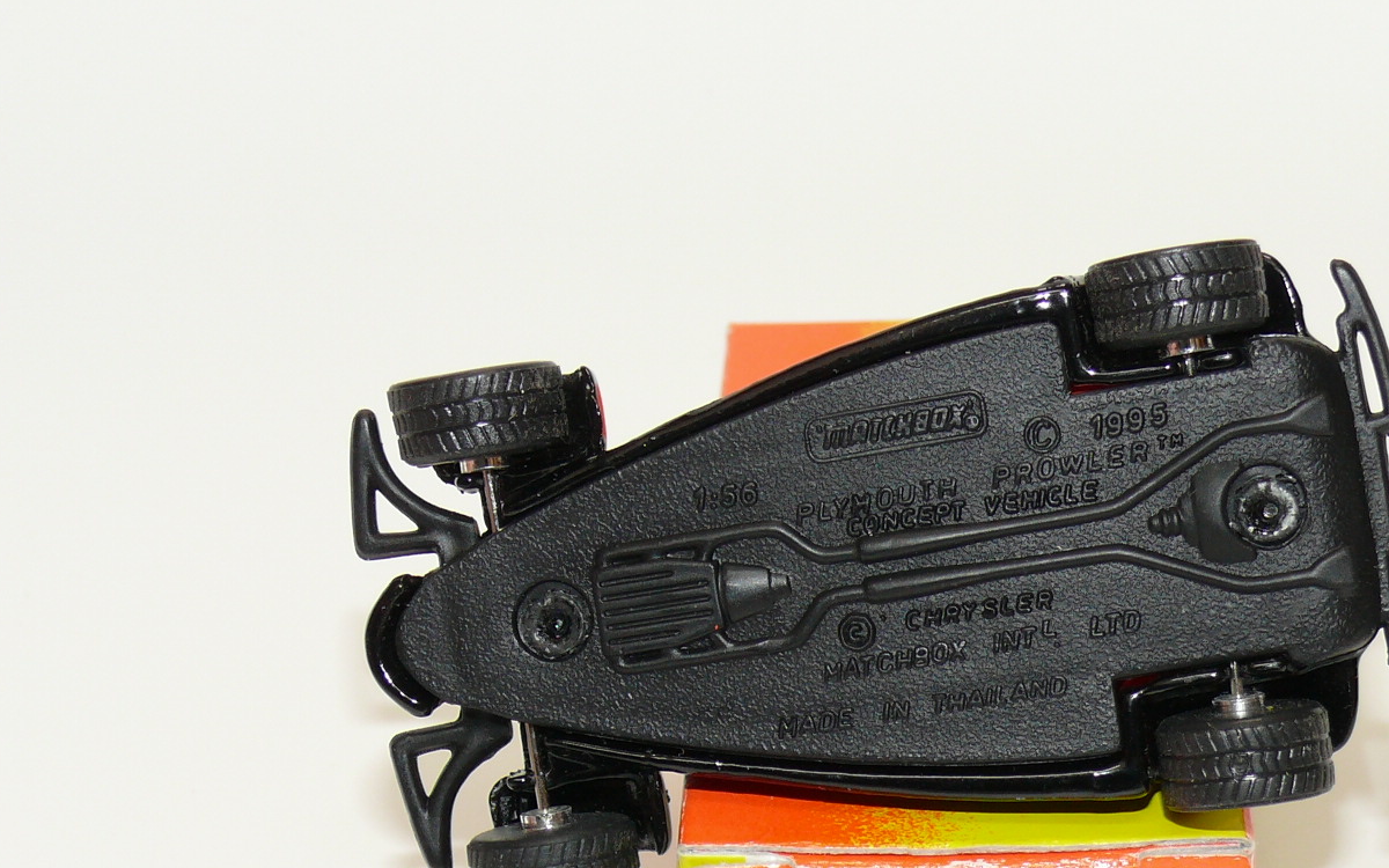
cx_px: 890
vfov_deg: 12.3
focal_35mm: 106
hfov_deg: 19.6
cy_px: 572
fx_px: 4013
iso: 100
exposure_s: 1/30
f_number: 4
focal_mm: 11.4
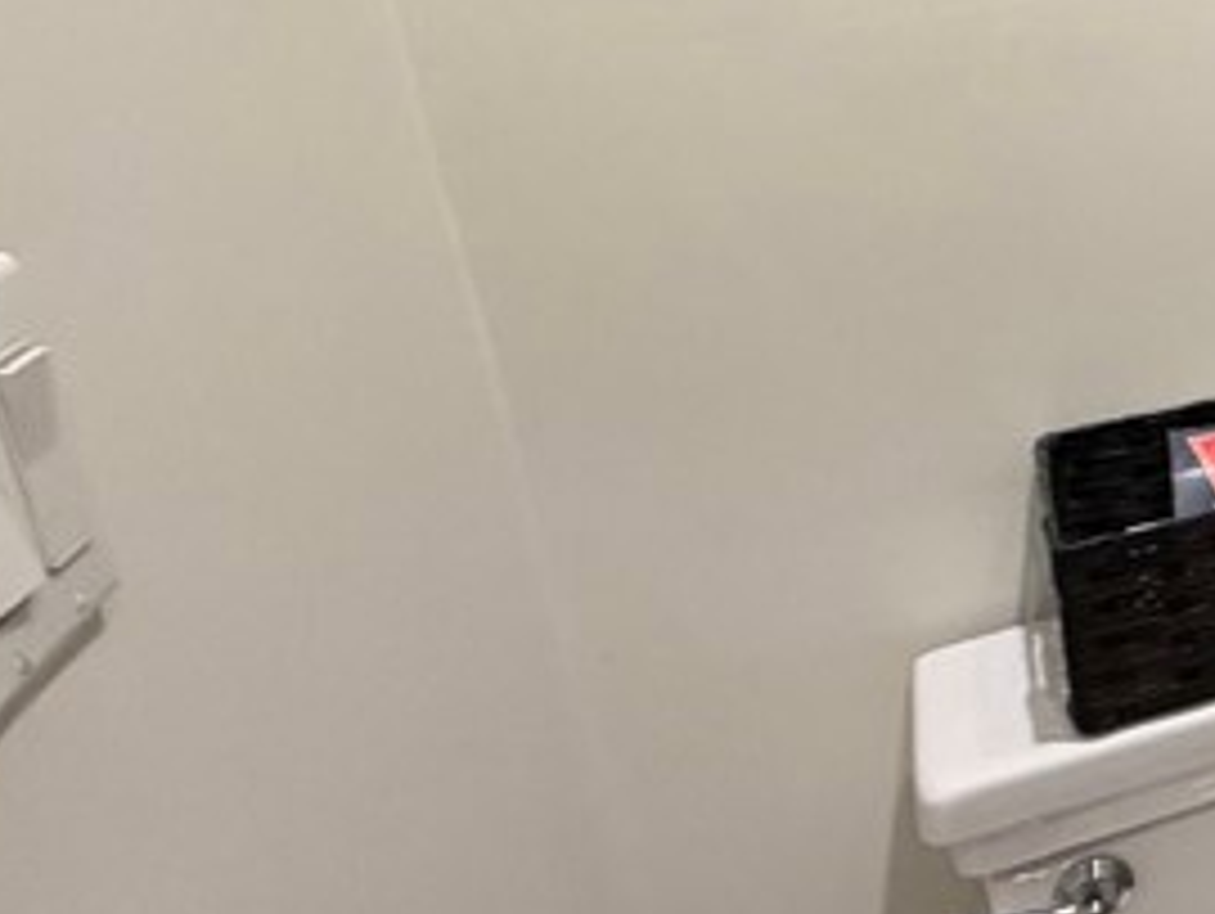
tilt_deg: -12.2
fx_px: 1862
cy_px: 63
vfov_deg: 26.5
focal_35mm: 53
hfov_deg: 21.5
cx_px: 2236
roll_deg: +2.4
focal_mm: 2.22
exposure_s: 1/60
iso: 250
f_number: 2.2
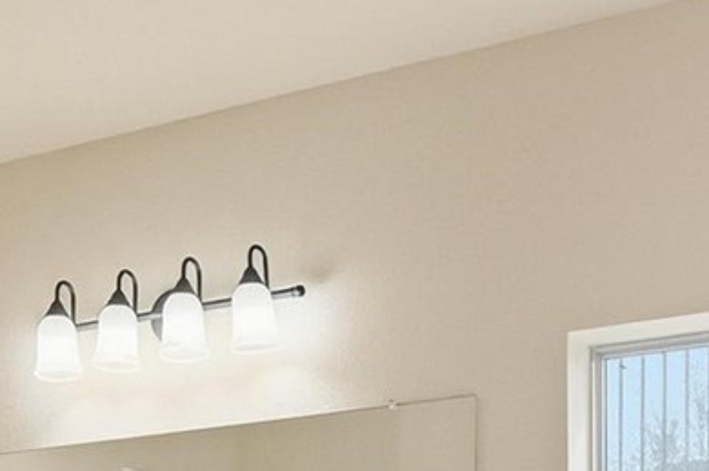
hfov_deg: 25.8
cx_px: 216
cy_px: 606
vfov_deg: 16.5
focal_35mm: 78
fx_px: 1534
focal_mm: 14
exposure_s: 1/3200
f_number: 7.1
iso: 1000
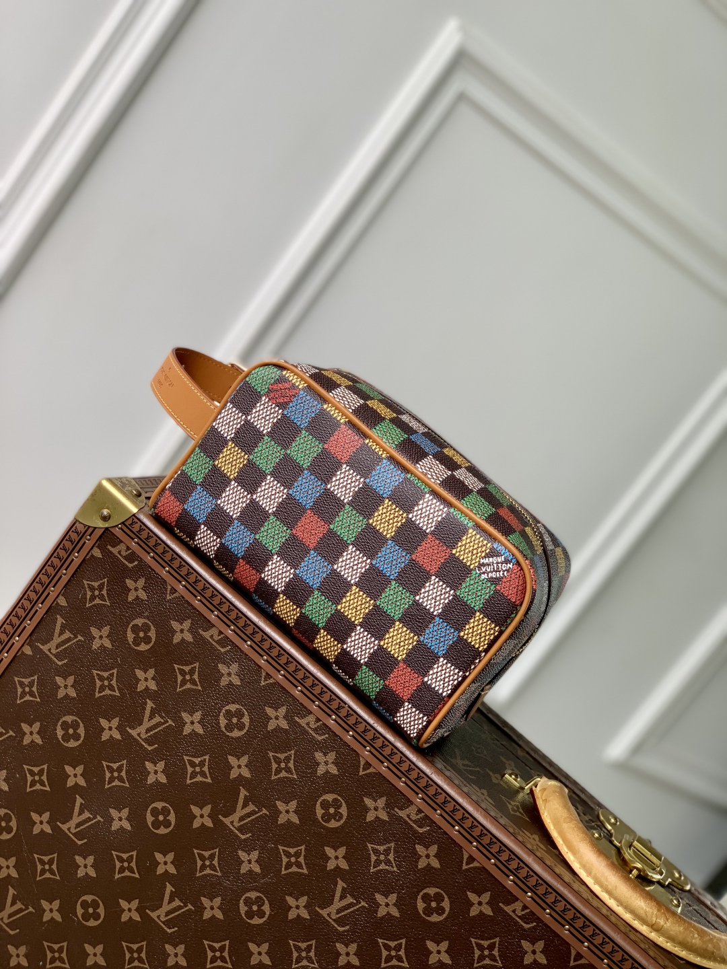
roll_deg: -37.0
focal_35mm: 52
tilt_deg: -11.4
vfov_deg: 36.8
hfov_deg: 28.0
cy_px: 484
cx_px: 364
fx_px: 1456
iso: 16
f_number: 2.4
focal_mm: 6
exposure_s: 1/122
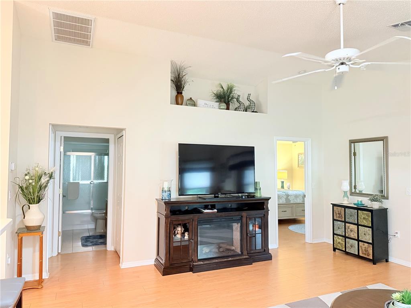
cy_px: 154
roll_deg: +0.0
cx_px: 206
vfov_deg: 56.8
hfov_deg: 71.6
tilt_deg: +3.3
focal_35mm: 24
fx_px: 285
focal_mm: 6.76
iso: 640
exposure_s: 1/60
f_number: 1.78
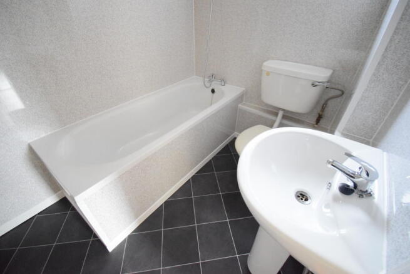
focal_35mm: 15
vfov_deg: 77.4
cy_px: 137
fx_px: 171
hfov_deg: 100.4
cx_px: 205
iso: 6400
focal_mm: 10
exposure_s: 1/50
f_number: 4.5
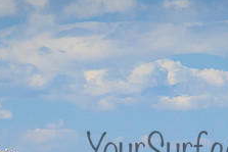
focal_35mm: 1003
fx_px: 6356
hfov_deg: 2.1
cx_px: 197
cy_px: 141
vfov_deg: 1.4
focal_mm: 380
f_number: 11
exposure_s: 1/1250
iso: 1600
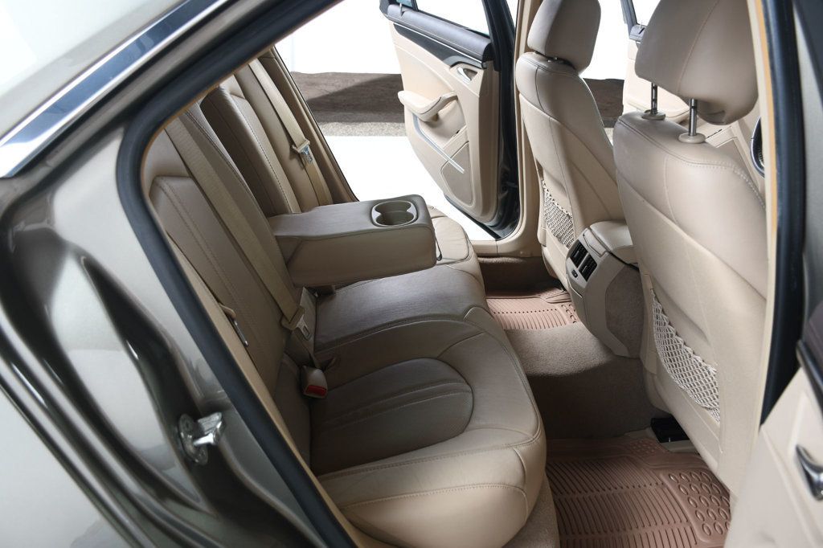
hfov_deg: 61.9
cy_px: 274
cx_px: 412
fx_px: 686
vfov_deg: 43.6
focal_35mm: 30
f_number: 4.5
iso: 100
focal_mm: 20
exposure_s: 1/160
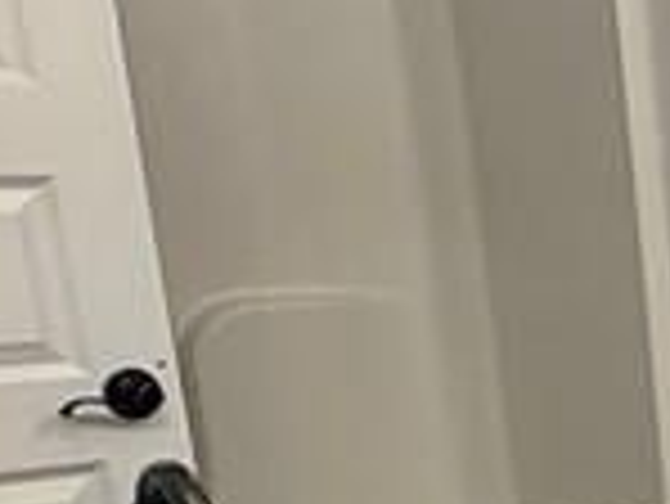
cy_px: 675
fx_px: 1860
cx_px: 1569
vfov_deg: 14.7
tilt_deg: -16.4
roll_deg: -2.9
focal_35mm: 96
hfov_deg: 14.4
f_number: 2.2
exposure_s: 1/120
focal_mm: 2.22
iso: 125
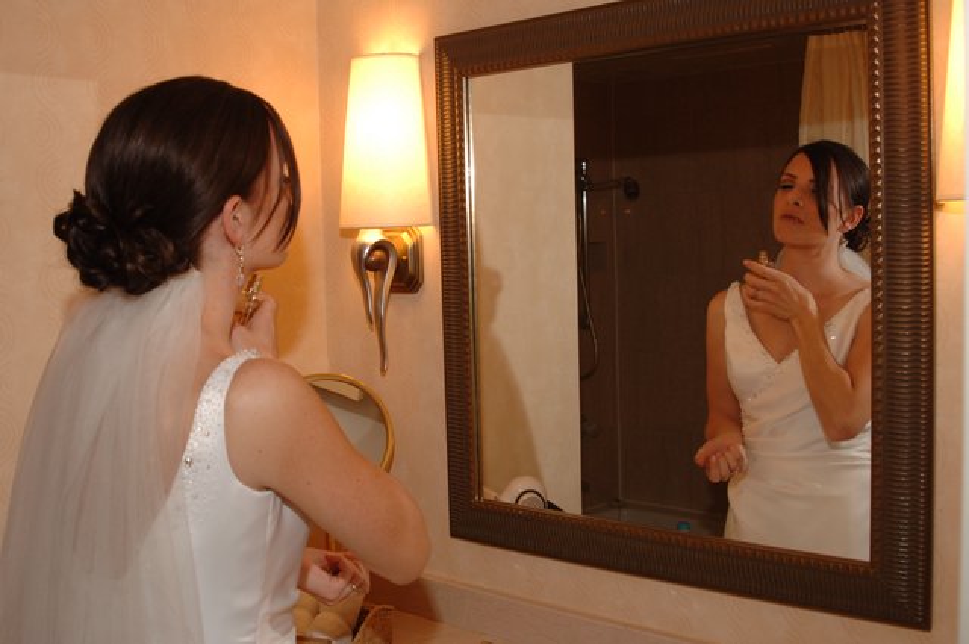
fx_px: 1129
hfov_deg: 46.5
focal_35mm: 42
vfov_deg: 31.8
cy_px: 322
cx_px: 484
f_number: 5.6
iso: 400
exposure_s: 1/60
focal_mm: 28
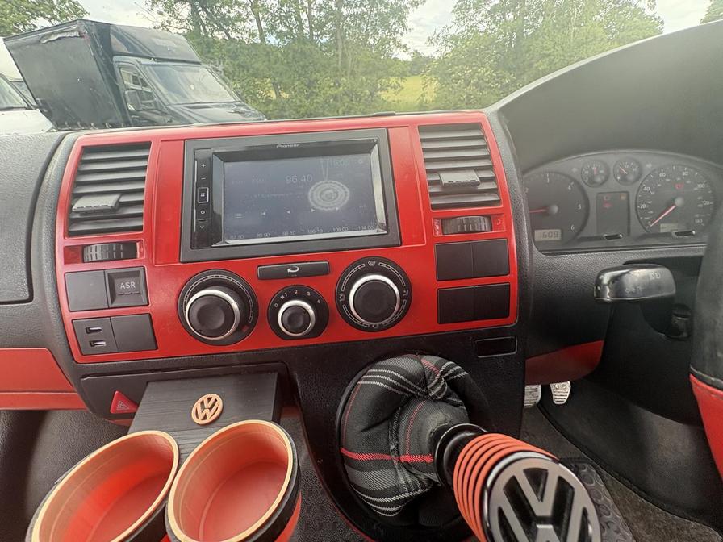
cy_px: 271
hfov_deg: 102.1
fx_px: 292
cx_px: 362
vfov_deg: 85.7
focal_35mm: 14
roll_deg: -5.3
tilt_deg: -30.0
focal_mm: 2.22
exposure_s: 1/120
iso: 100
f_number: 2.2
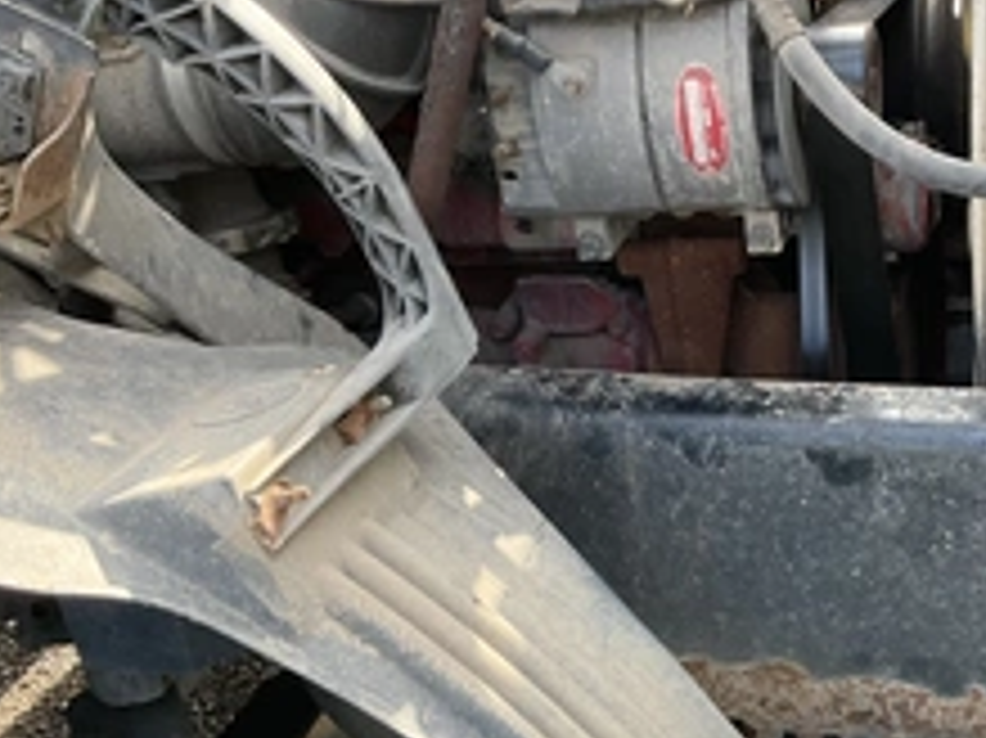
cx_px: 792
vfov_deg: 27.3
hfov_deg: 35.0
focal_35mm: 53
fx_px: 1509
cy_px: 518
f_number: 1.8
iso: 25
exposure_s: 1/155
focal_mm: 3
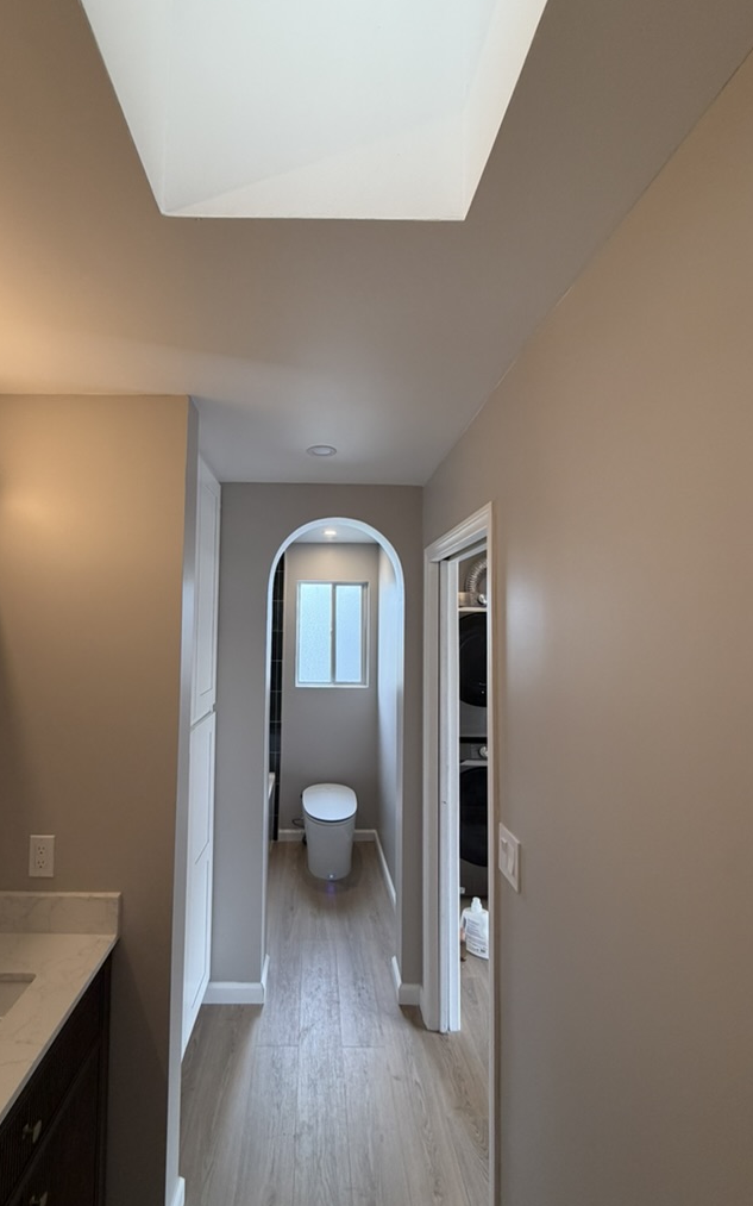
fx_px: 493
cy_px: 601
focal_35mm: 15
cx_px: 318
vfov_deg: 101.5
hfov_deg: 74.3
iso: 160
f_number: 2.2
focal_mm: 2.22
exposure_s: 1/120
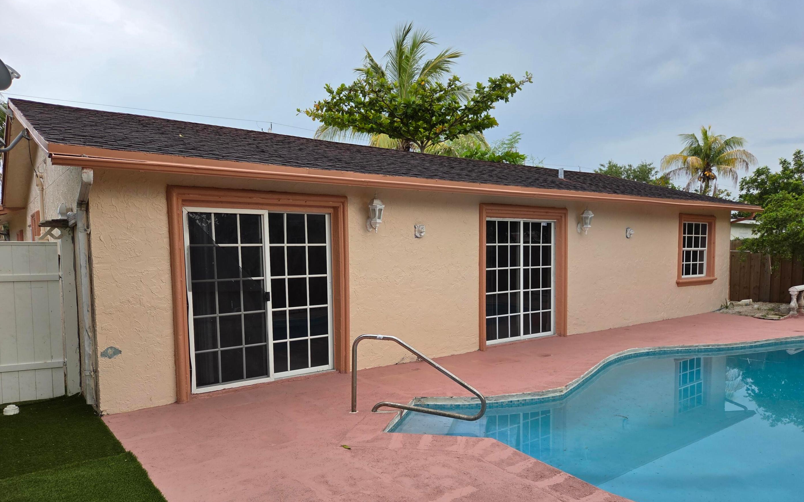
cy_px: 287
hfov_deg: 72.5
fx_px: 548
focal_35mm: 25
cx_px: 410
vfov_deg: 49.1
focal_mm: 5.4
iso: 80
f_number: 1.8
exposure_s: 1/681
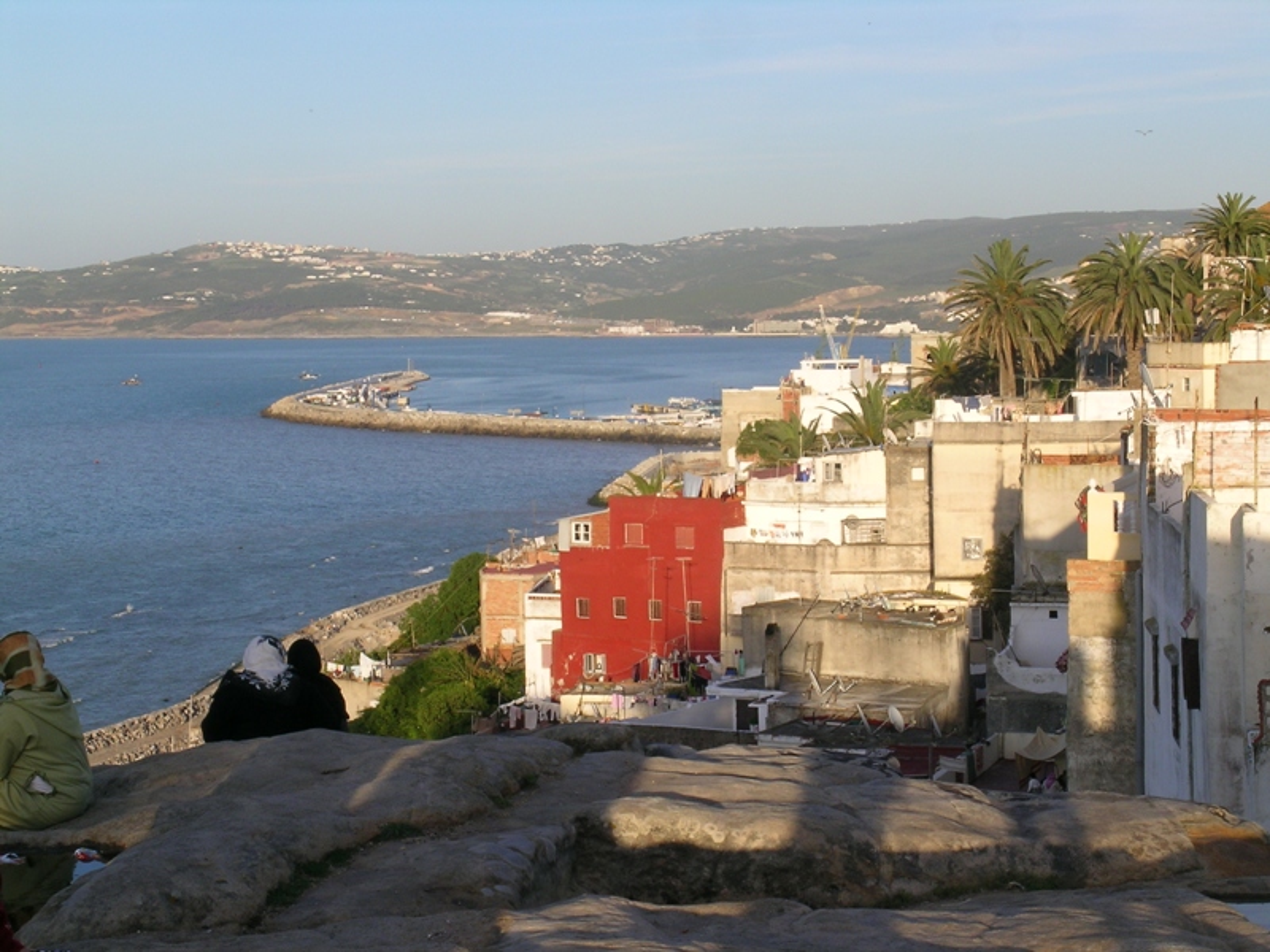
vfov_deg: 21.0
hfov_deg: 27.8
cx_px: 635
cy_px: 476
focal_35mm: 70
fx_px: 2568
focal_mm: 14.5
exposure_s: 1/84.9
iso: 50
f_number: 7.8
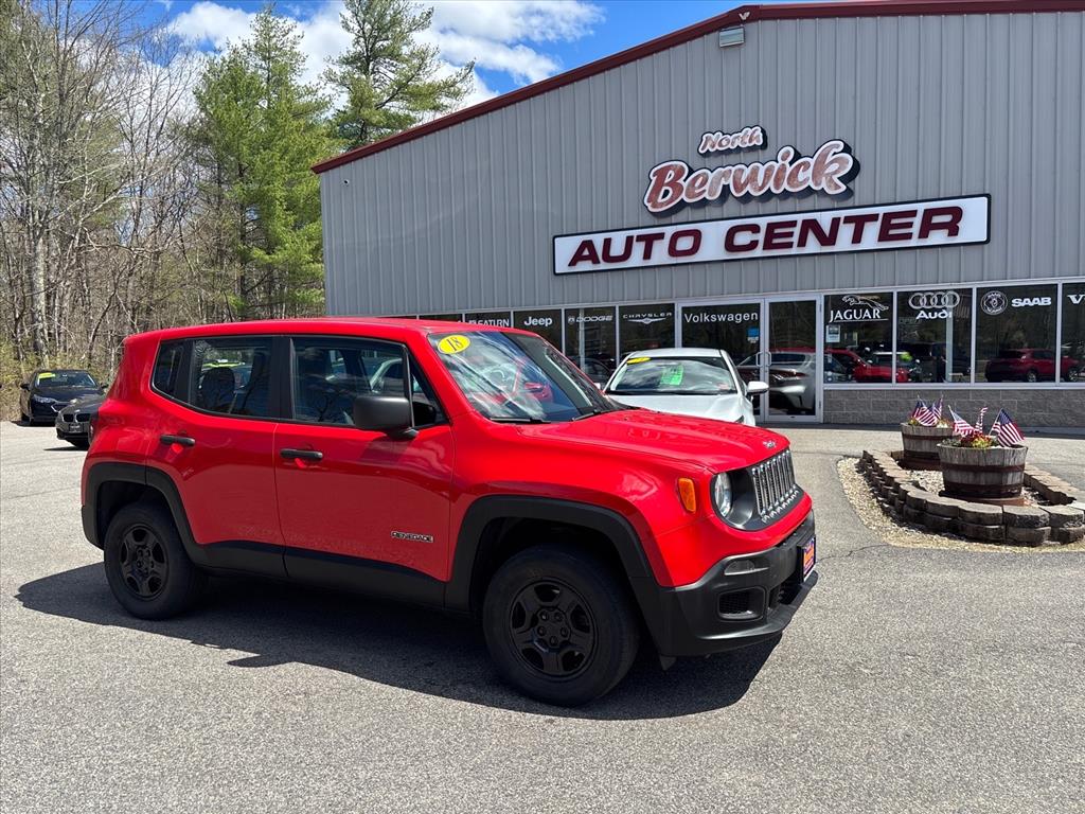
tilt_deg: -4.0
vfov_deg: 53.1
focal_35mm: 26
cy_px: 407
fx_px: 815
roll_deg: +0.7
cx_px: 542
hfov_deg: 67.3
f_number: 1.6
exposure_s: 1/1721
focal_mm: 5.96
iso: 50
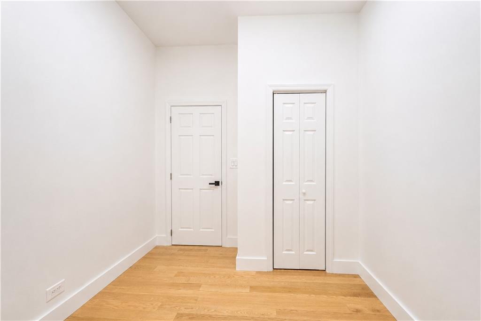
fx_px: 200
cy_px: 160
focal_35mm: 15
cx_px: 240
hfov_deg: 100.4
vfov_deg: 77.3
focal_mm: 10
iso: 2000
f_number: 7.1
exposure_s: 1/80
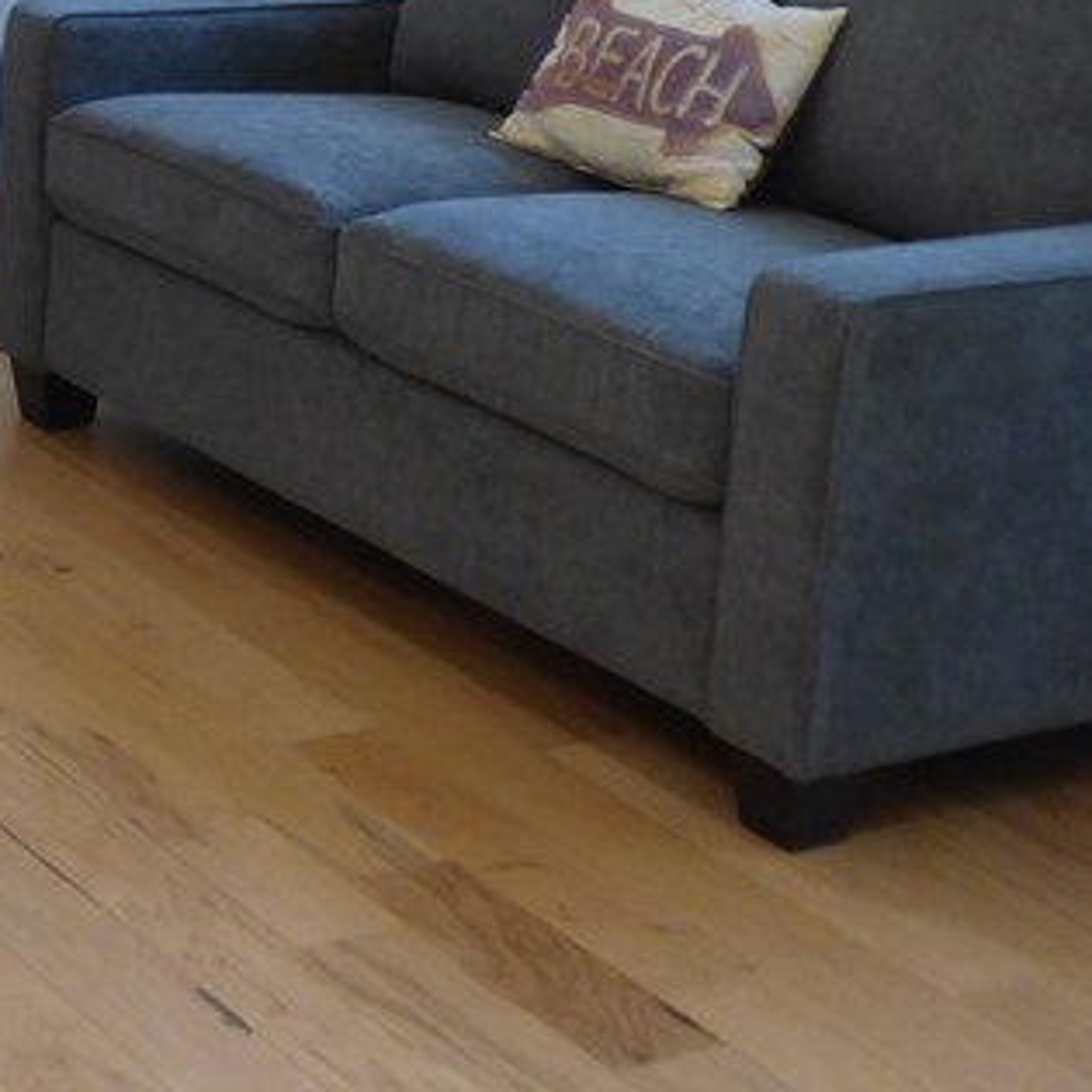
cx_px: -257
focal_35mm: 92
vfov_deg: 18.3
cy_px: -45
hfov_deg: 17.9
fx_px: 3284
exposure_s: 1/60
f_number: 3.3
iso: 250
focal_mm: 5.53
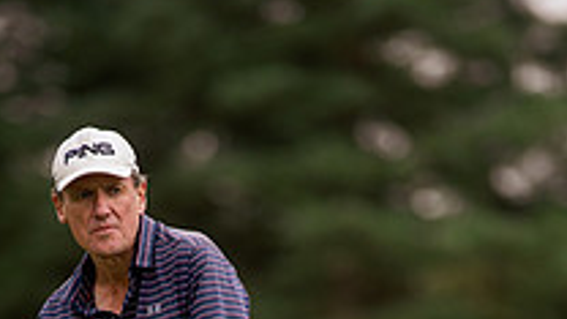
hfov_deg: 3.2
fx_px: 10224
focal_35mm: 680
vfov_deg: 1.8
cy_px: 553
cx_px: 213
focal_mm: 300
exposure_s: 1/2500
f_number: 4
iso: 400
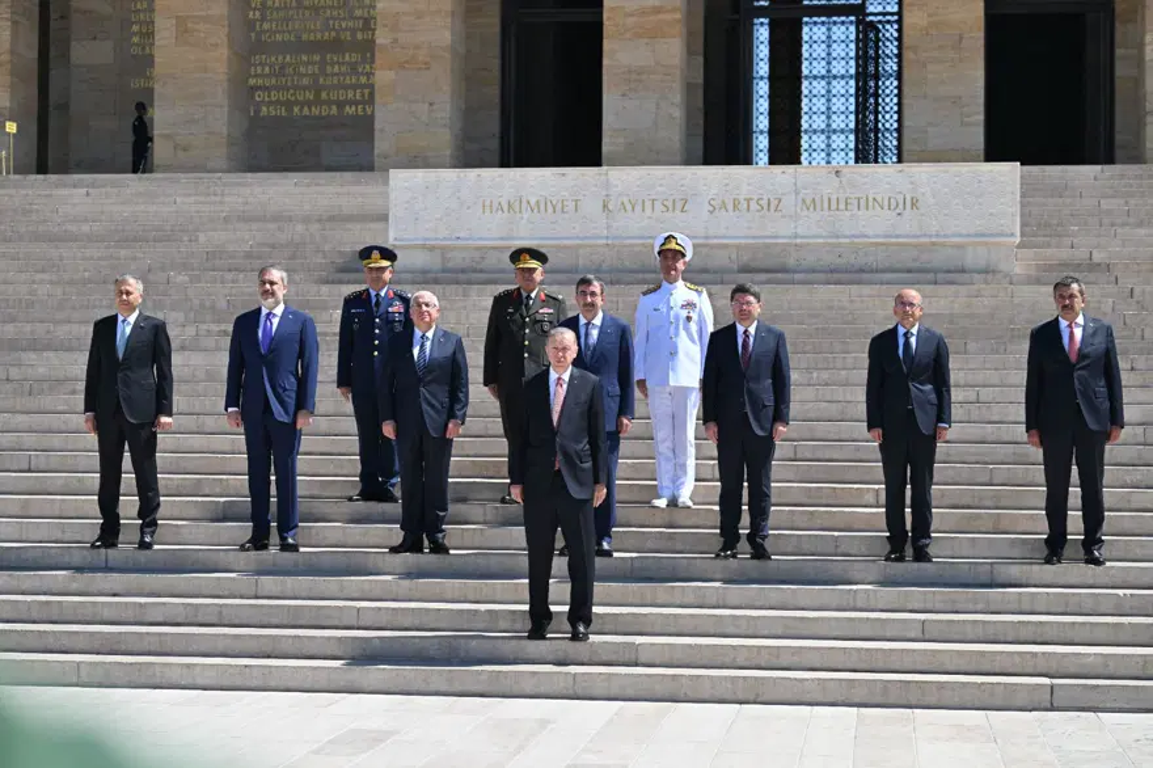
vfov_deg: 19.4
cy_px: 384
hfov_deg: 28.9
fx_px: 2241
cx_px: 576
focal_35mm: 70
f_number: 4
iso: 160
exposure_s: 1/1600
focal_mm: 70
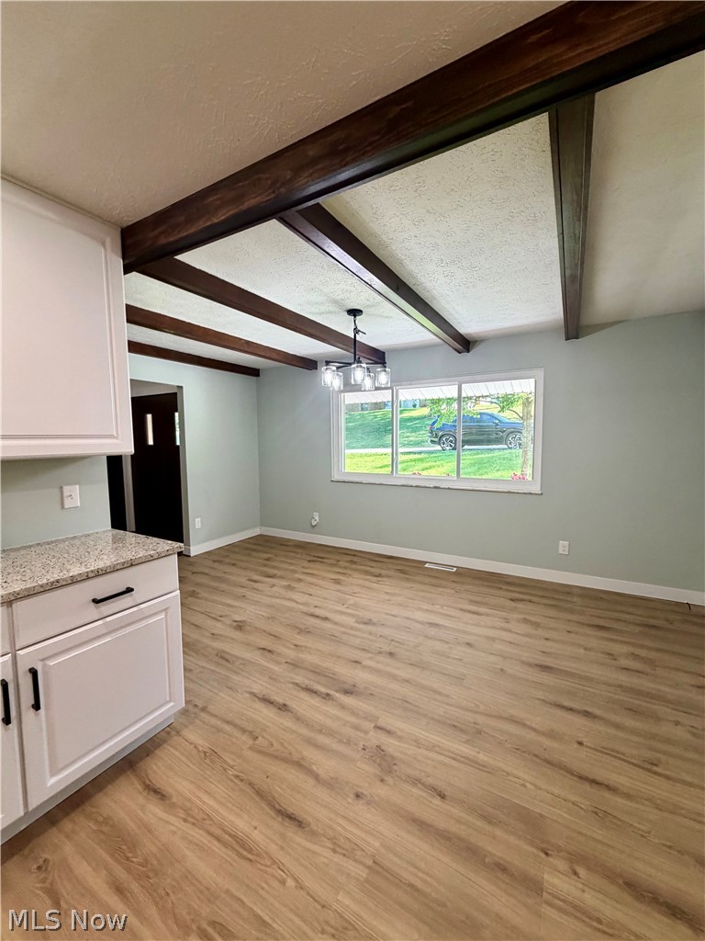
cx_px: 352
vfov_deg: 102.1
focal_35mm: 14
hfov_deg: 85.7
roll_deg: -0.4
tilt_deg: -3.4
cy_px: 470
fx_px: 380
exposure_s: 1/120
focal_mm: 2.22
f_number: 2.2
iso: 250
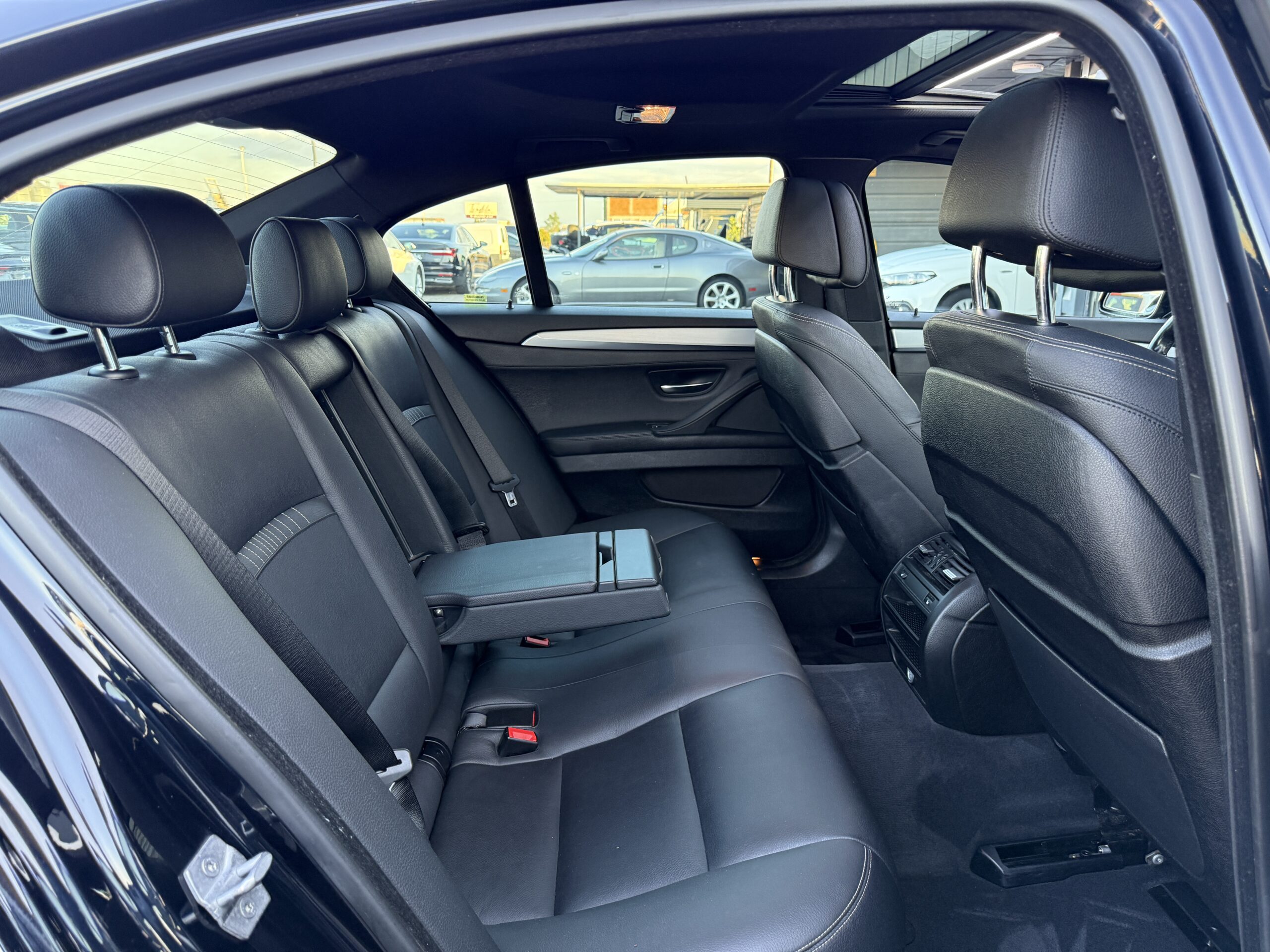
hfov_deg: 71.6
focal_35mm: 24
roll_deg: +0.7
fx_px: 881
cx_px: 635
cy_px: 476
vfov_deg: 56.8
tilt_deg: -13.6
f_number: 1.78
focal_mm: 6.76
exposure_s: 1/60
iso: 250
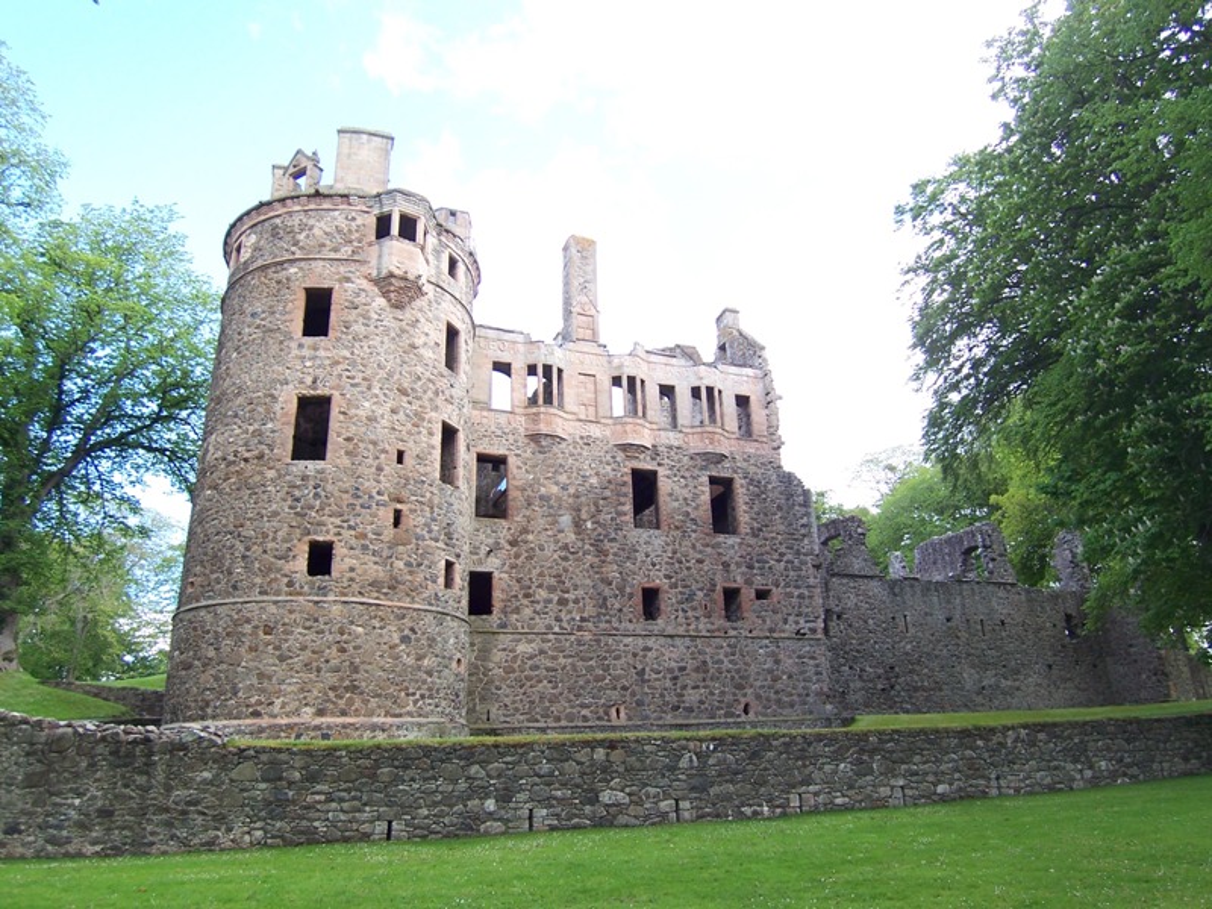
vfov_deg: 58.9
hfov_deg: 73.9
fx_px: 805
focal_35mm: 23
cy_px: 454
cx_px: 606
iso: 64
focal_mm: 3.8
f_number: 2.8
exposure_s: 1/125
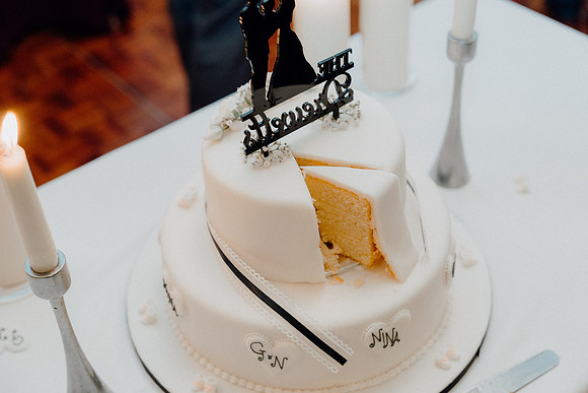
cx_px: 294
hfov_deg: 38.2
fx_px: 849
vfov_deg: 26.0
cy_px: 196
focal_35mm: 52
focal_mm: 52
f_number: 3.5
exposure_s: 1/160
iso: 1600
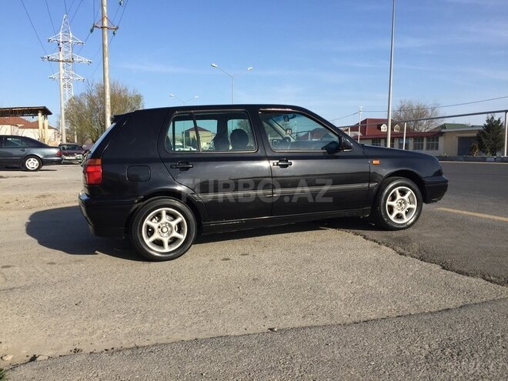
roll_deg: -0.4
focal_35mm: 29
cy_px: 190
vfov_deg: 48.2
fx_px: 426
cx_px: 254
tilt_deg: -3.8
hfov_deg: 61.7
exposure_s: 1/1582
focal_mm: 4.15
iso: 32
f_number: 2.2
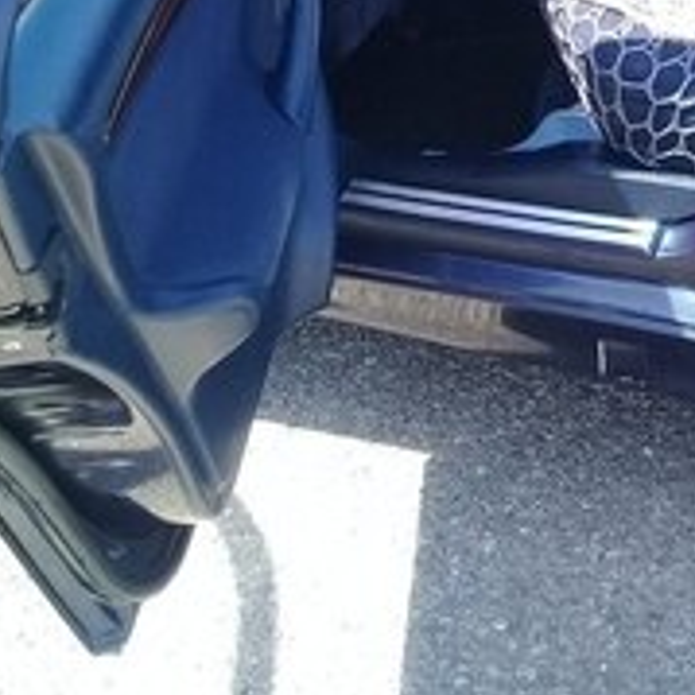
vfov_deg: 20.6
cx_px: 707
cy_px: -233
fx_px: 1726
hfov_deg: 21.9
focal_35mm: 76
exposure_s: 1/173
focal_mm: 3.3
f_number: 2.2
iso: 50
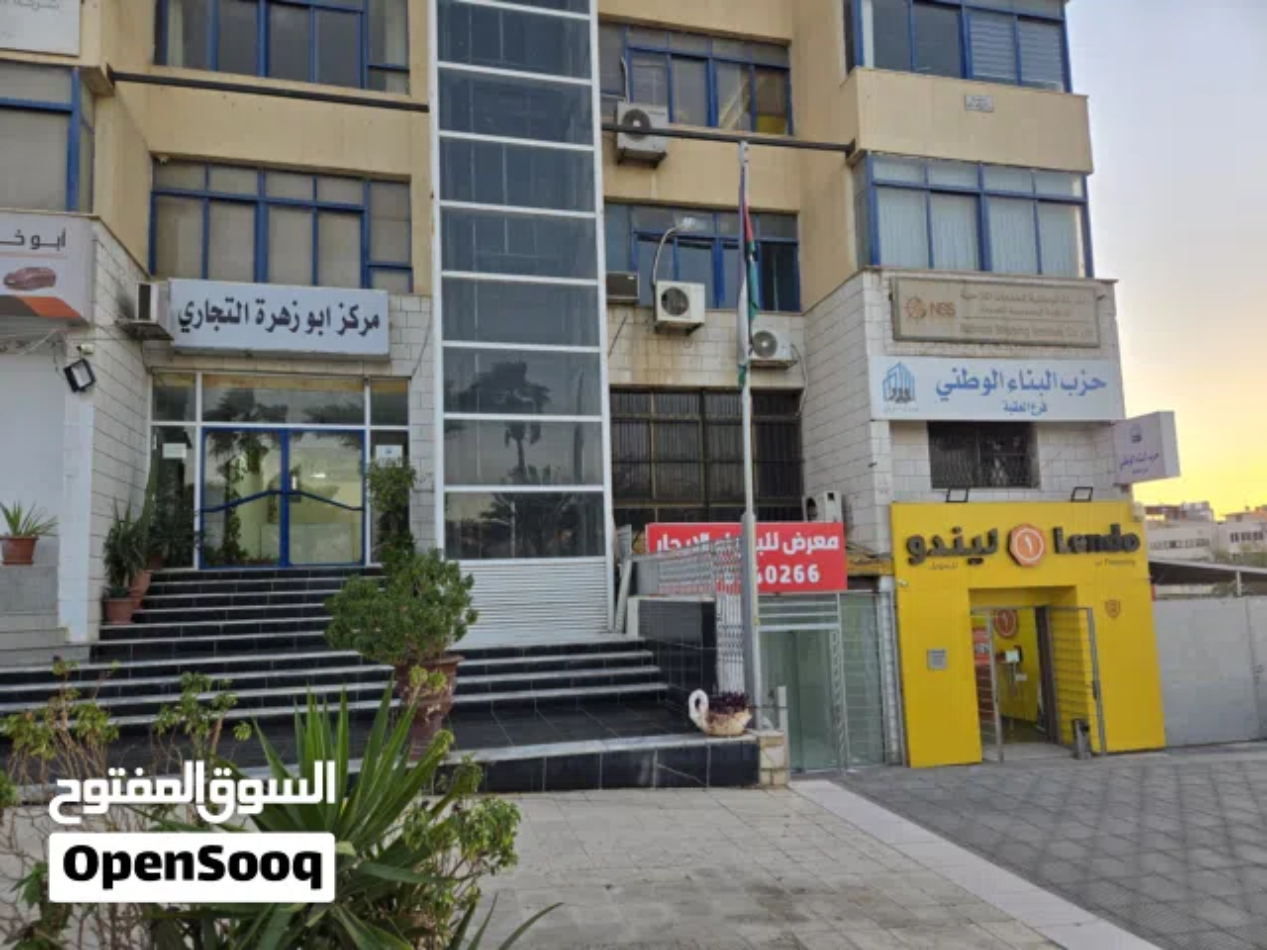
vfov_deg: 58.9
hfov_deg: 73.9
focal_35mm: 23
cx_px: 634
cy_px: 475
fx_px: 842
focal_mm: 5.4
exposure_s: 1/180
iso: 32
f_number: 1.8
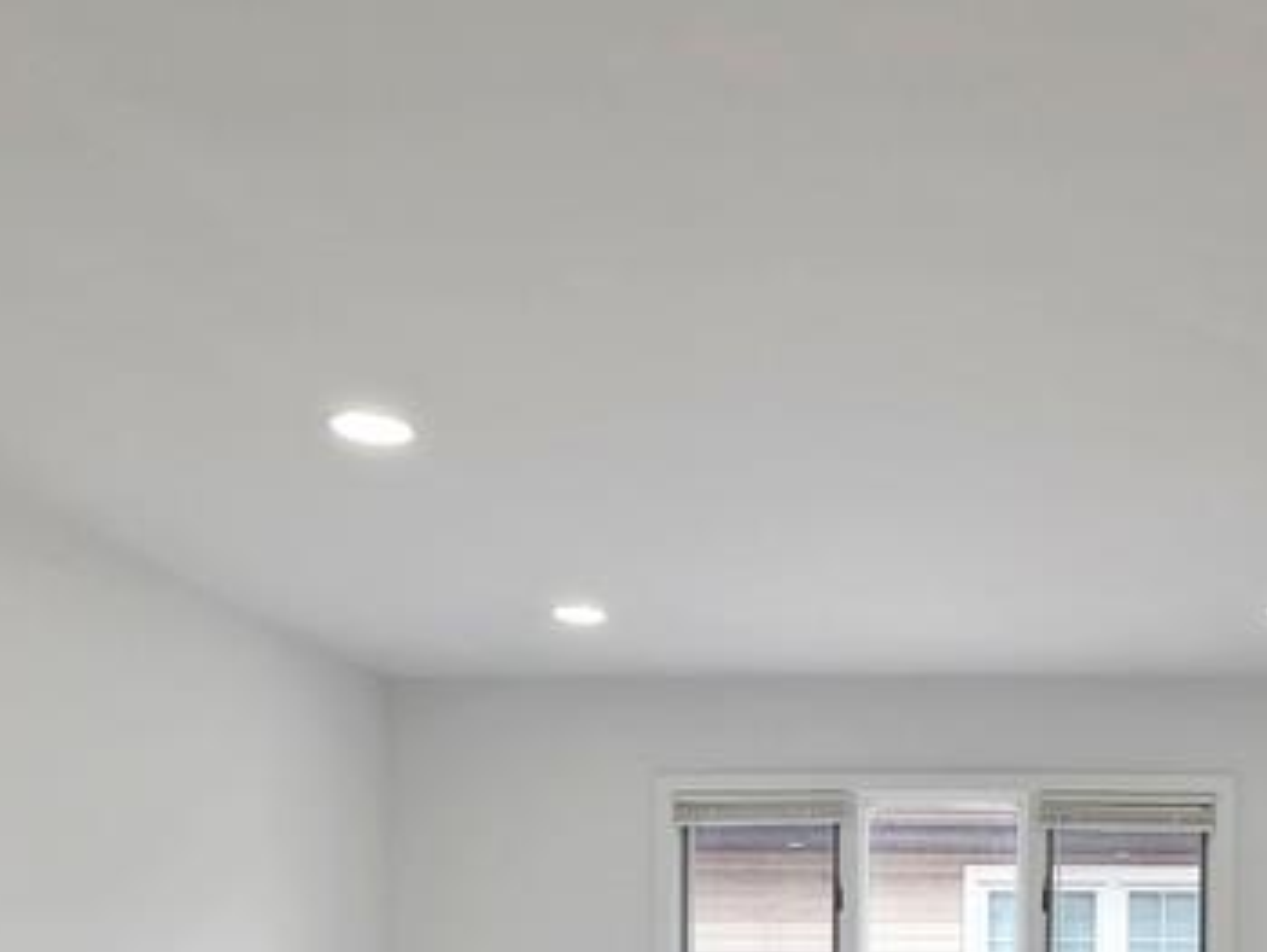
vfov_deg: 33.2
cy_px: 1039
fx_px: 1392
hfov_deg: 47.7
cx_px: 898
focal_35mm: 38
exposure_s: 1/145
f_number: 2.2
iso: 50
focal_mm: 2.2
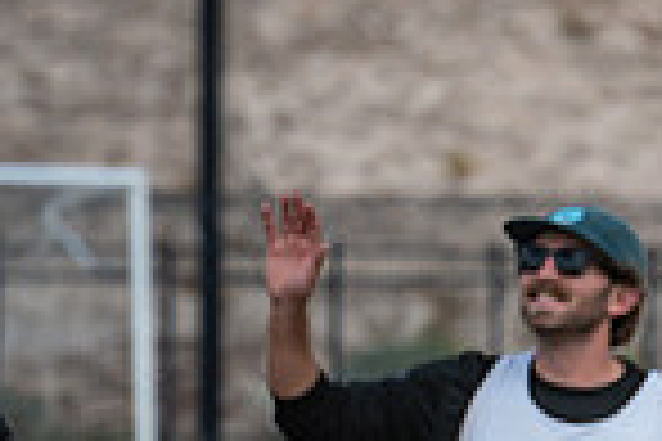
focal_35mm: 866
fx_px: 15924
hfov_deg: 2.4
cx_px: 1108
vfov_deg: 1.6
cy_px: 711
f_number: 3.2
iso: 160
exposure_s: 1/3200
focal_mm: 200
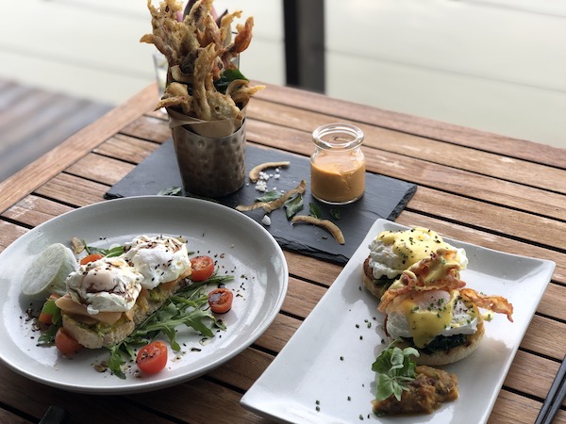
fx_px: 932
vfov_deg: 25.7
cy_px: 212
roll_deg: +2.0
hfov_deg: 33.8
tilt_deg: -34.4
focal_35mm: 57
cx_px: 283
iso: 20
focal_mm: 6.6
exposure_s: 1/131
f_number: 2.8
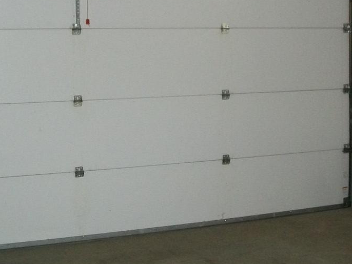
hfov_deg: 28.2
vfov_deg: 21.2
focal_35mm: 69
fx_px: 702
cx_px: 175
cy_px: 77
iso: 160
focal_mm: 6
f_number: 2.7
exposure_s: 1/60
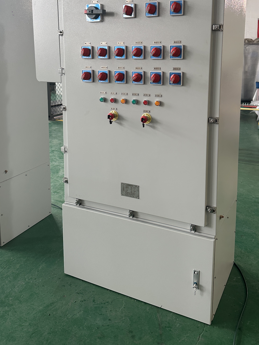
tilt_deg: -8.1
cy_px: 108
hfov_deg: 42.9
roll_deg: -0.6
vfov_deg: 54.0
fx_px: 329
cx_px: 147
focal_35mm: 33
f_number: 1.78
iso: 125
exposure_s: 1/100
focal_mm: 6.86
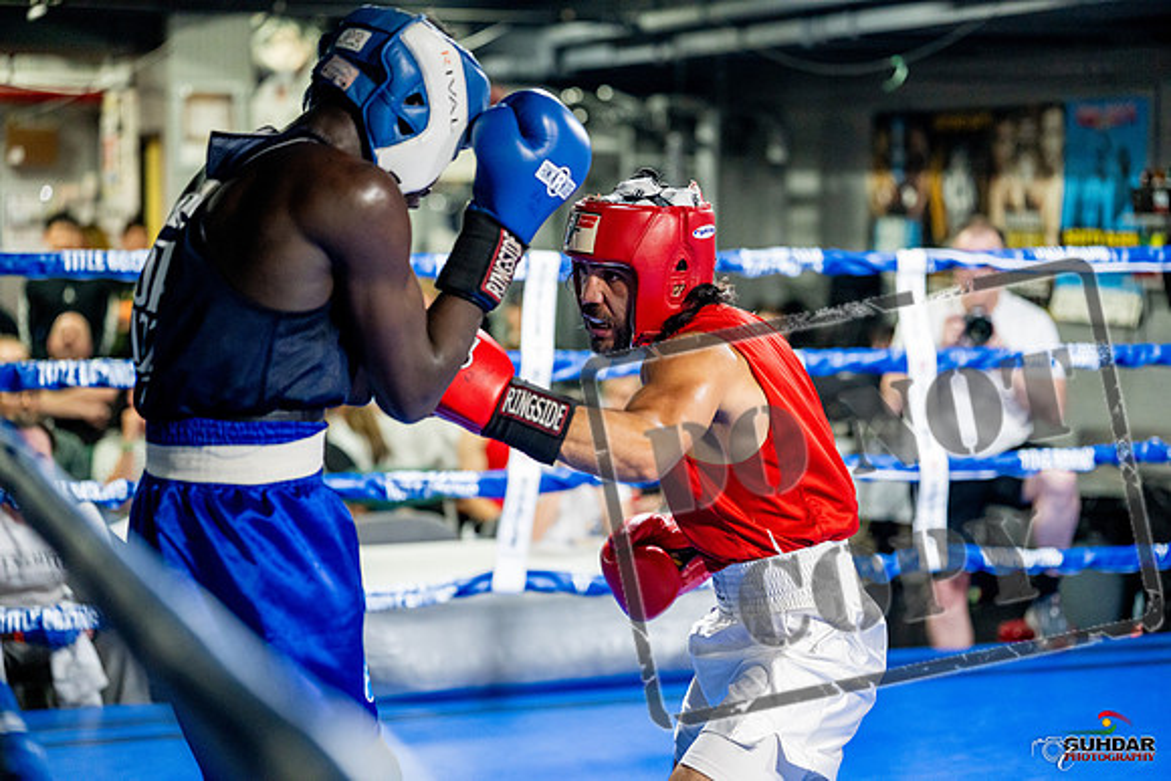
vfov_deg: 19.5
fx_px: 2277
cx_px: 586
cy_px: 390
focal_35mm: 70
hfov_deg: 28.8
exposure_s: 1/800
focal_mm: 70
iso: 4000
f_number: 2
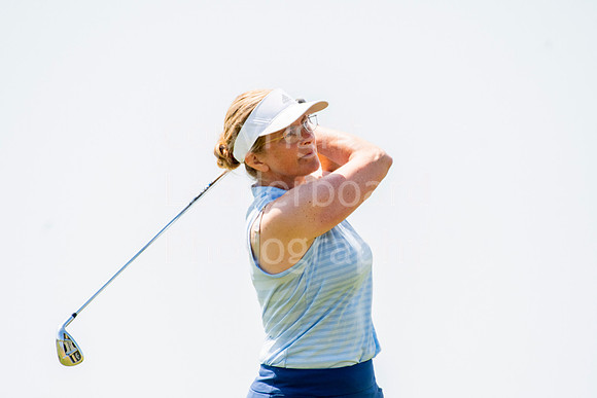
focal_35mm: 750
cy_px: 199
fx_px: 12440
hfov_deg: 2.7
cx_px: 298
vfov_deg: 1.8
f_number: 7.1
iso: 400
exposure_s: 1/1600
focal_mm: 500
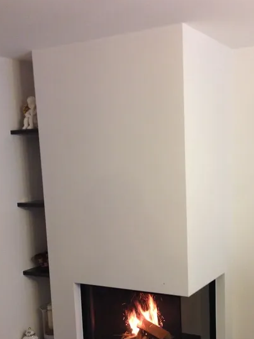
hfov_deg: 29.6
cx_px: 152
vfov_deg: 38.3
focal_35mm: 49
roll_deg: +2.0
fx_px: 480
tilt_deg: -6.3
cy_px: 235
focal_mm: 4.12
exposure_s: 1/20
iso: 160
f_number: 2.4
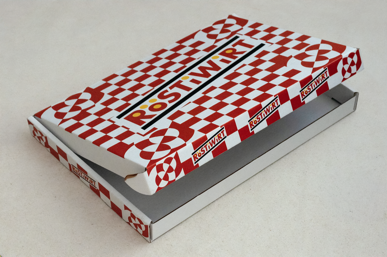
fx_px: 805
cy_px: 128
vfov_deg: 18.1
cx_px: 194
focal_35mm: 75
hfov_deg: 27.0
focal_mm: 50
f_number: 6.3
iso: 1250
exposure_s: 1/30
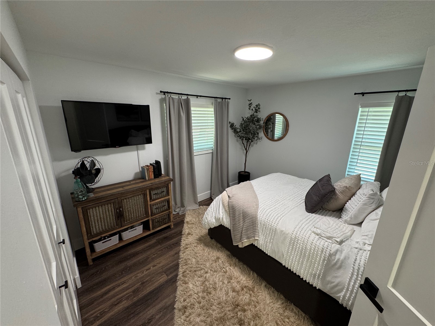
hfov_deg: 102.1
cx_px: 218
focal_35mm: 14
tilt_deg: -15.3
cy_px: 163
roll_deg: -0.8
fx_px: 176
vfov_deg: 85.7
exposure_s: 1/60
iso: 200
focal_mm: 2.22
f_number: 2.2
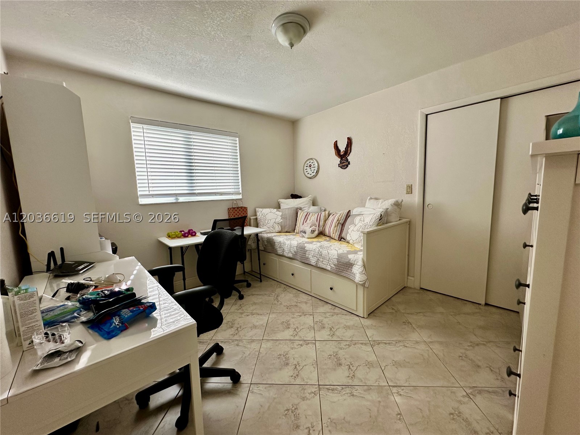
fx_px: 235
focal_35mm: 14
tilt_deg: -6.3
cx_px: 290
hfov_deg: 102.1
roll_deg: +2.2
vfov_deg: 85.7
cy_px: 218
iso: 160
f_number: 2.2
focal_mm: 2.22
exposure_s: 1/120
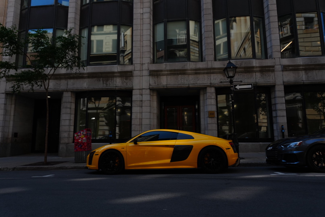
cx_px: 162
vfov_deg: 53.2
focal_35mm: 24
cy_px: 108
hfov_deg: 73.7
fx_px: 217
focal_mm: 16
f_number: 5.6
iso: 200
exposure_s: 1/640
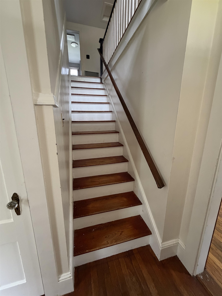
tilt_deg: -12.3
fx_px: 120
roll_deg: -0.2
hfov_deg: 85.7
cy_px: 148
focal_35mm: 14
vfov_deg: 102.1
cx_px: 111
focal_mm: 2.22
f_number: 2.2
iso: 400
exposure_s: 1/60
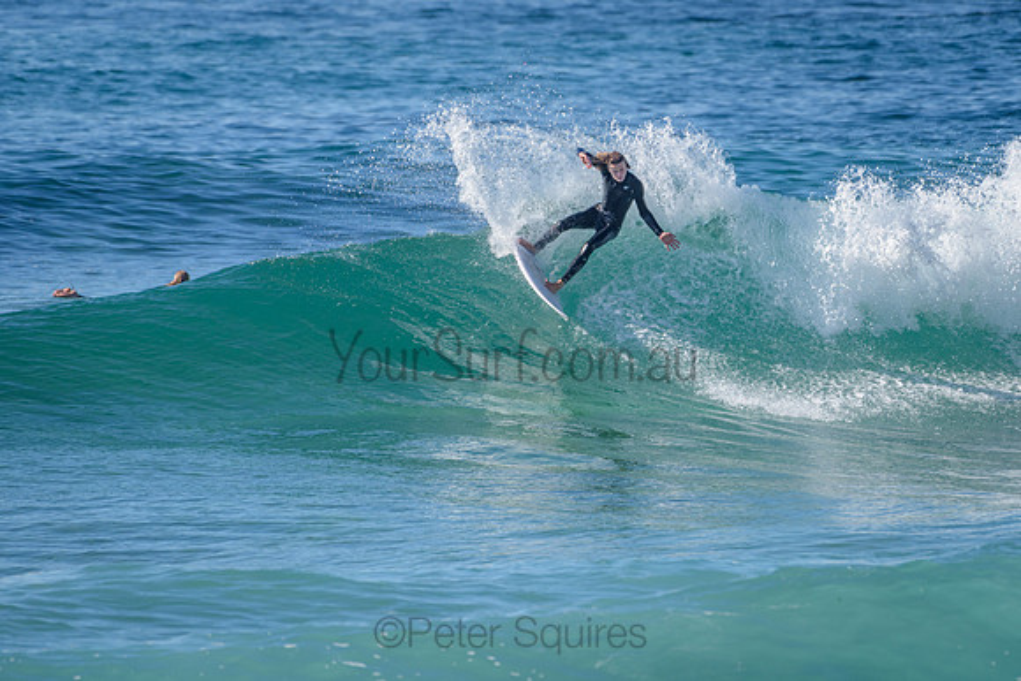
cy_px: 314
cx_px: 595
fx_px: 17383
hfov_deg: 3.4
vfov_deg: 2.2
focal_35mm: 613
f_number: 5.6
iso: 180
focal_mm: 500
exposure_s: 1/2000
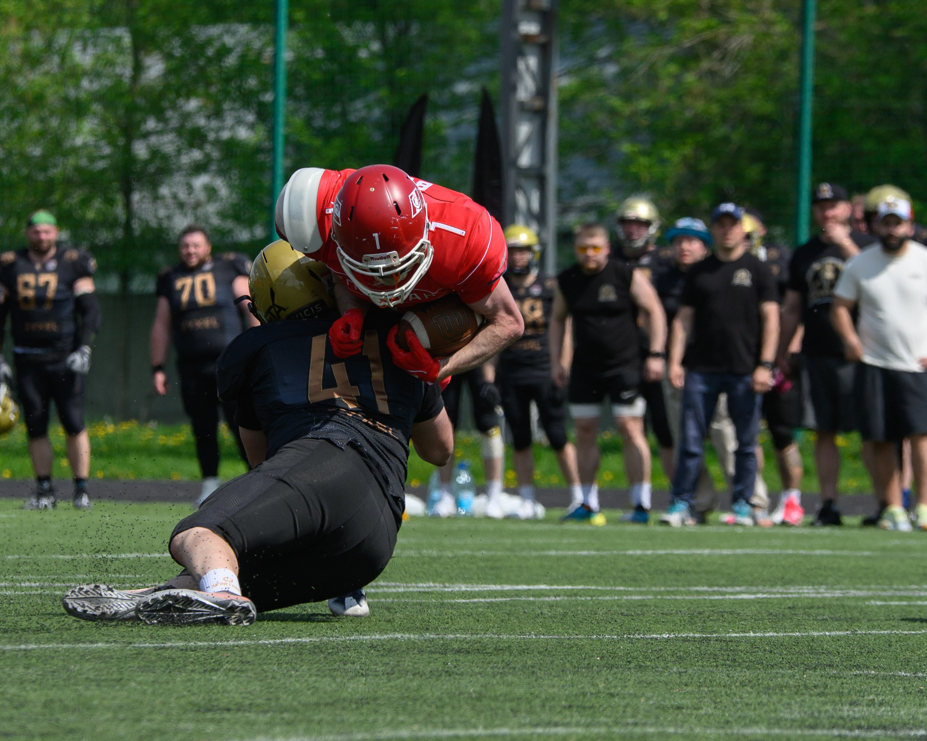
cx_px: 418
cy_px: 320
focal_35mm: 376
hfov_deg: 5.1
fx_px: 10324
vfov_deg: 4.1
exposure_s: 1/2000
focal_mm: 185
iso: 200
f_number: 5.6
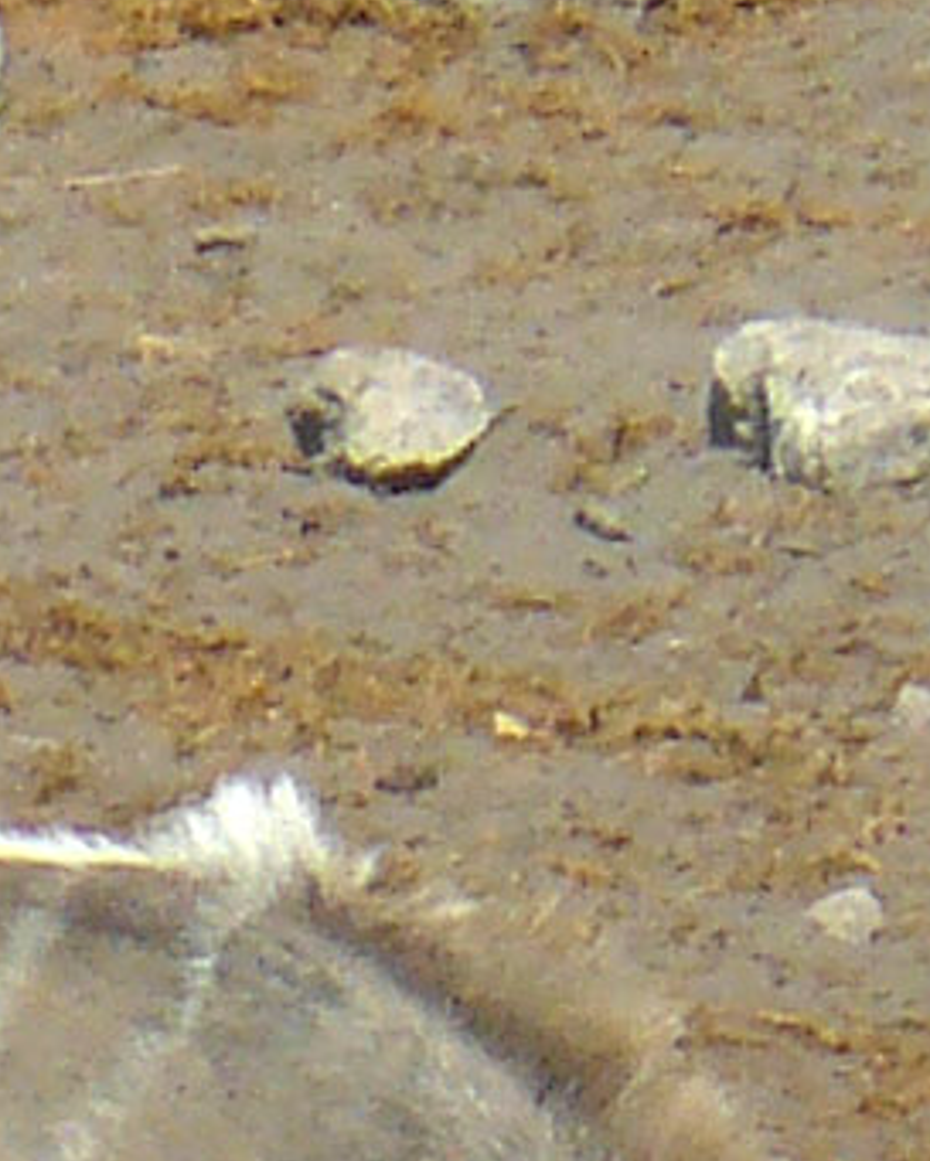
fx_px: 109980
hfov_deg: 0.5
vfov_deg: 0.6
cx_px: -835
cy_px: 2370
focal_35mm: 3198
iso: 100
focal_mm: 60.6
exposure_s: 1/500
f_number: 7.1
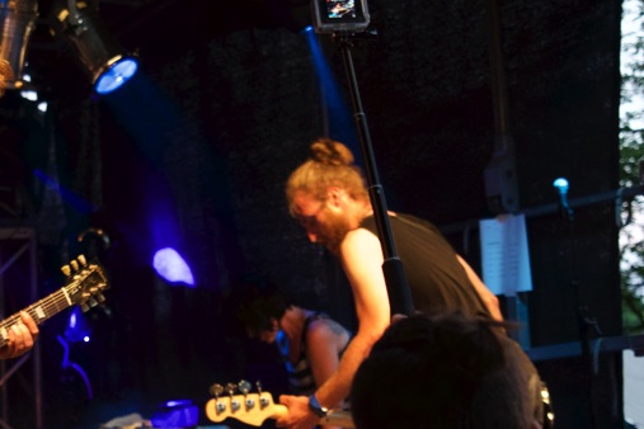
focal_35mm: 111
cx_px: 102
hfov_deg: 18.2
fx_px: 1986
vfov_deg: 12.3
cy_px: 326
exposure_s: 1/200
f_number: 4.5
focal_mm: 55
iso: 4000
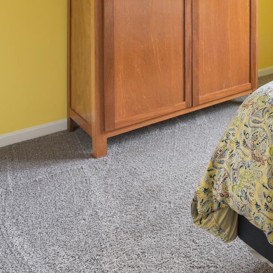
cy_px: -32
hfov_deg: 32.5
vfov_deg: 35.4
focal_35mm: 40
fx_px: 357
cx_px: 347
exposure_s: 1/8
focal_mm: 14
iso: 200
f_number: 8
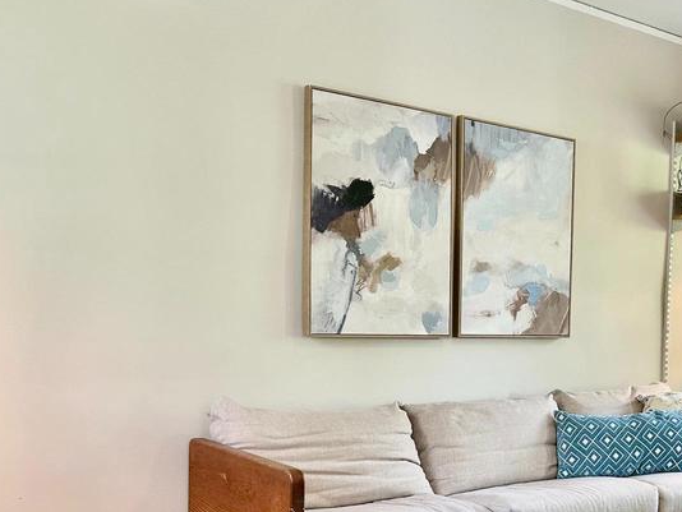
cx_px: 639
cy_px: 373
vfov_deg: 31.1
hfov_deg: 37.9
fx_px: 907
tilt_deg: -3.0
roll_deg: -2.0
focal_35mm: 46
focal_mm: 6.86
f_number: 1.78
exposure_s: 1/60
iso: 200
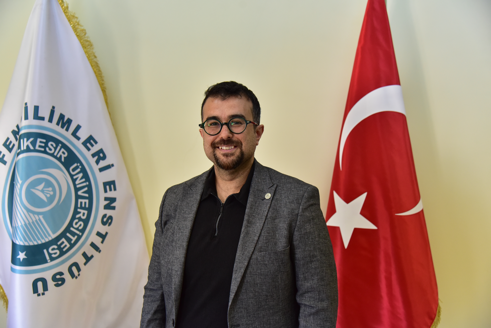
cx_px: 246
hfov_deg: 44.5
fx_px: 600
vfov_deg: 30.5
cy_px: 164
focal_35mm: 44
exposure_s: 1/320
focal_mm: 44
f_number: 4
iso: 2500
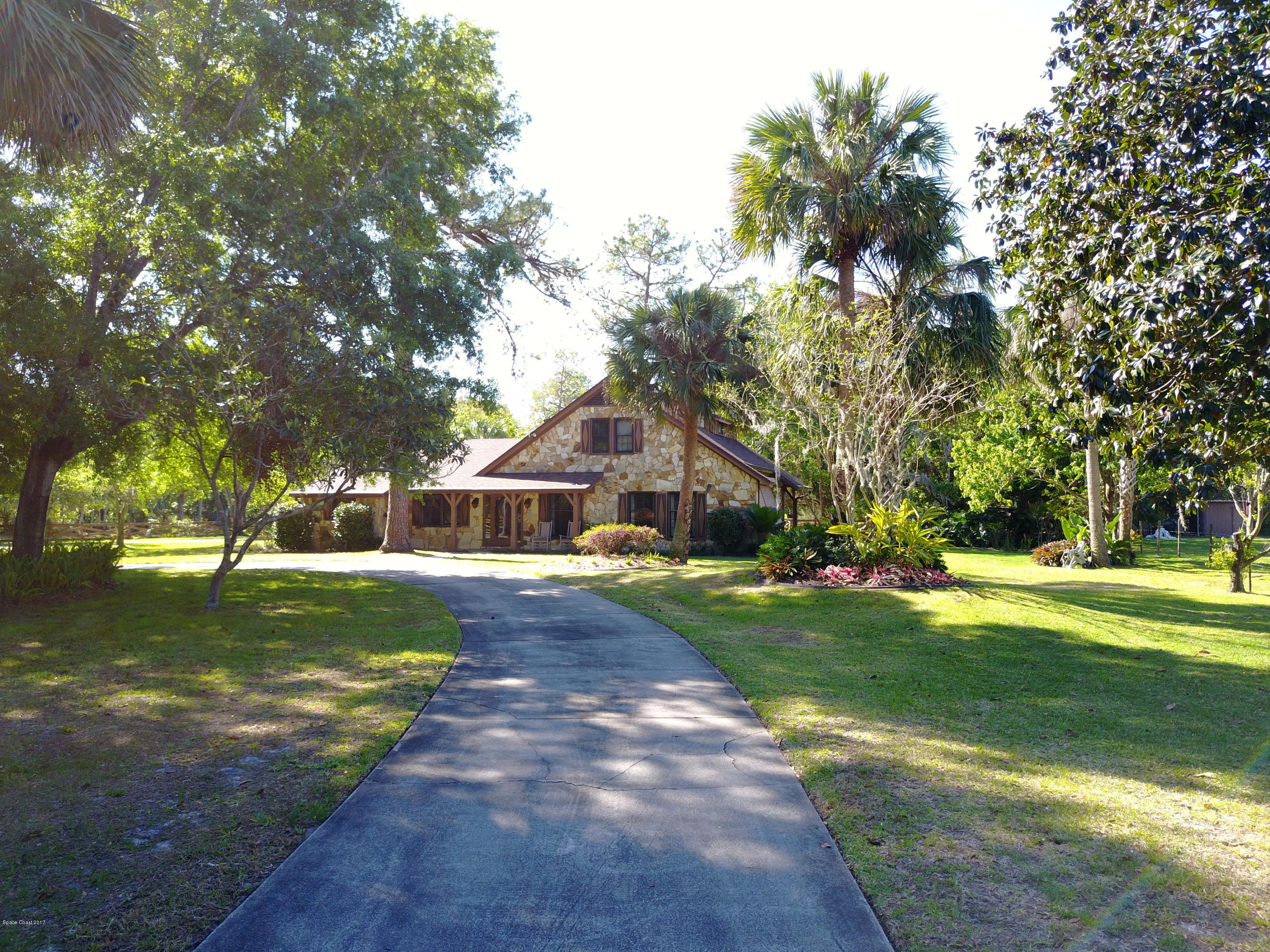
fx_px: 954
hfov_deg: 67.3
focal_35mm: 26
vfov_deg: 53.1
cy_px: 476
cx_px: 635
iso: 100
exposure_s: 1/154
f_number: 2.2
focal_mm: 4.7
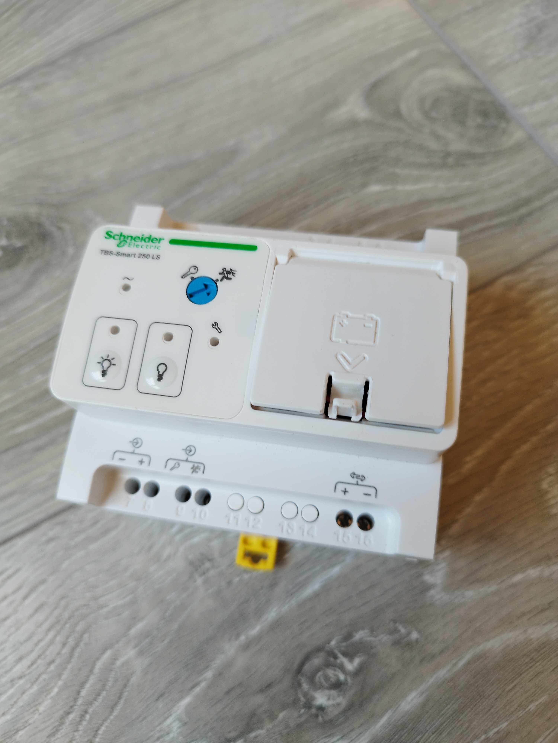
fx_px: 516
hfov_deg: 56.8
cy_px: 372
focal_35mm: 24
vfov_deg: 71.6
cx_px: 279
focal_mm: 5.89
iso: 80
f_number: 1.89
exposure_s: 1/50
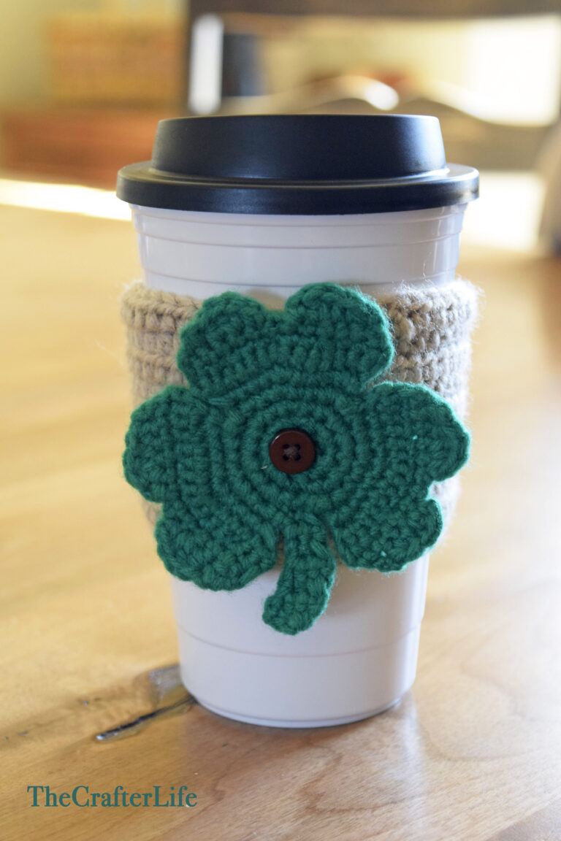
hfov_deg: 18.9
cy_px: 420
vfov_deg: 28.1
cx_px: 280
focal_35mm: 72
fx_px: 1683
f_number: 5.3
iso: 2000
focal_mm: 48
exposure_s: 1/60
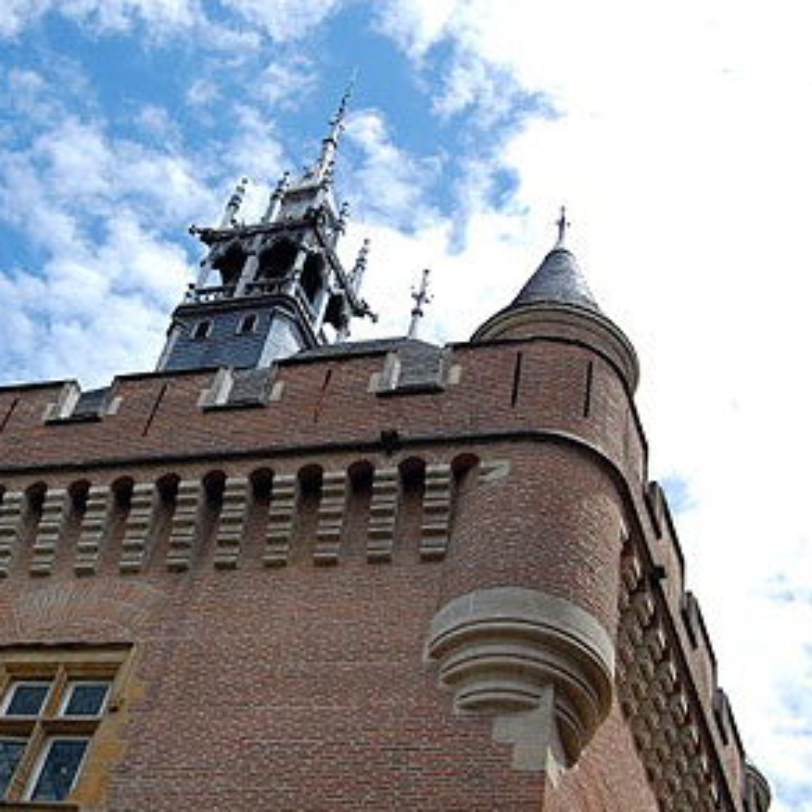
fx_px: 1353
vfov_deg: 33.4
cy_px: 414
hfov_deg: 32.8
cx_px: 214
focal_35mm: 51
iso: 200
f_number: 9
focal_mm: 26
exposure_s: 1/320
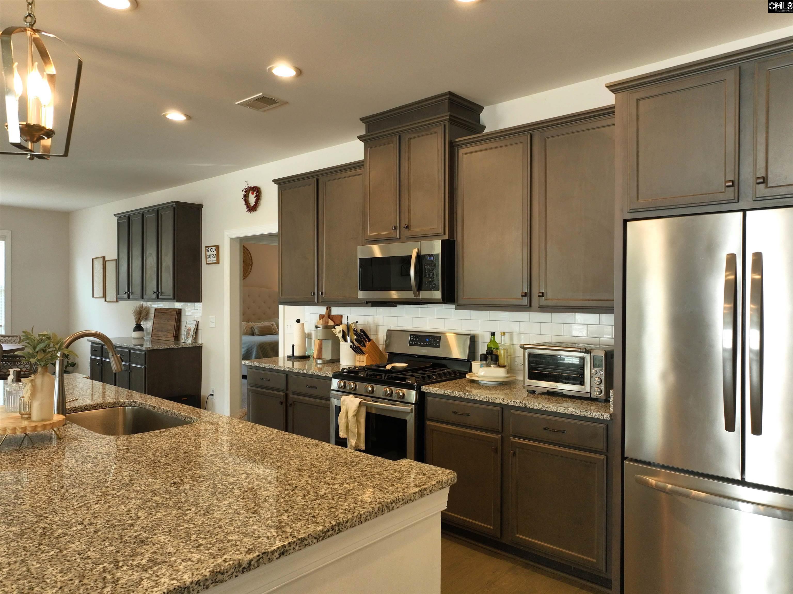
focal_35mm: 24
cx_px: 396
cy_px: 297
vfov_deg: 56.8
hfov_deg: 71.6
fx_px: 550
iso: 140
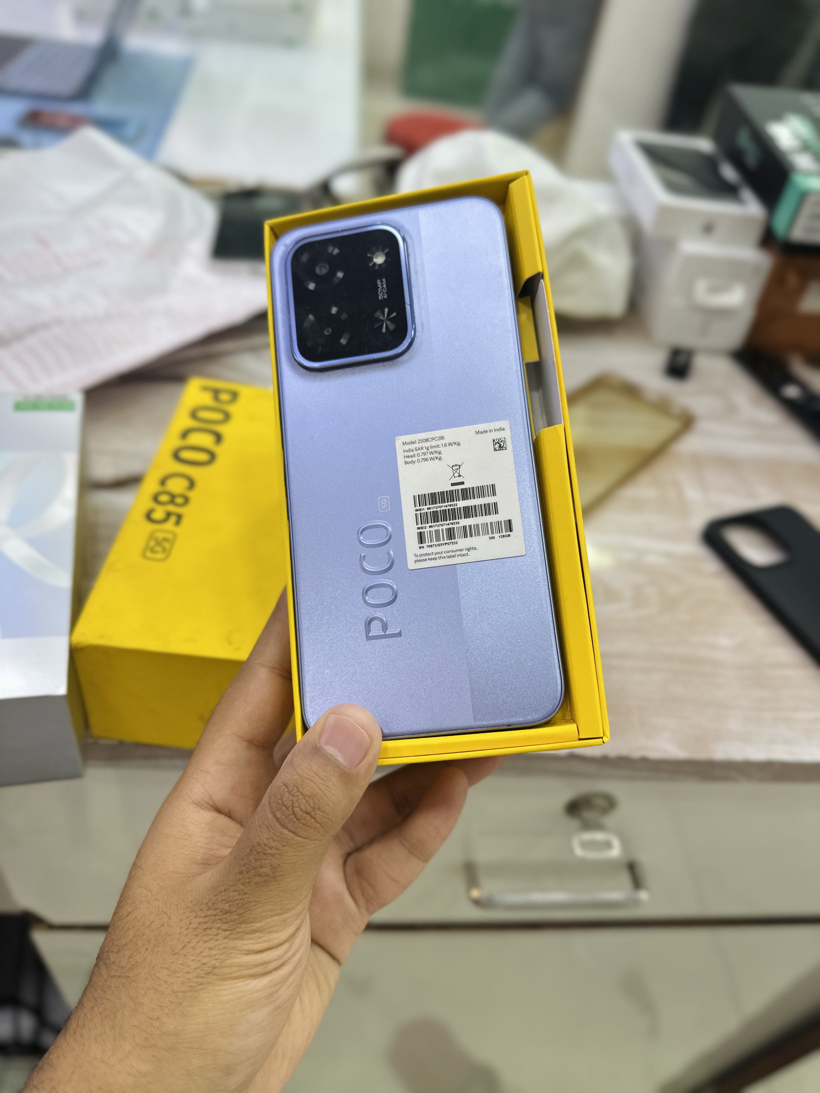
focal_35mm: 24
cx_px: 410
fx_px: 758
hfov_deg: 56.8
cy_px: 546
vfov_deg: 71.6
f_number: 1.78
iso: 64
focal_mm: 6.86
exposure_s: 1/155
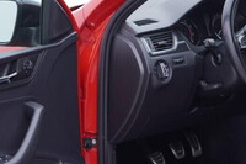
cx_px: 101
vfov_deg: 13.8
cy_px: 115
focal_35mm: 99
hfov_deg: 20.6
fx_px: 676
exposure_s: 1/50
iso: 125
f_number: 3.2
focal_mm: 24
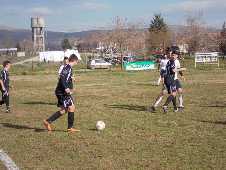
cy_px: 85
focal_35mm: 113
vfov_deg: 13.1
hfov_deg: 17.4
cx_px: 113
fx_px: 738
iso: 80
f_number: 6
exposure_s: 1/250
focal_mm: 20.1
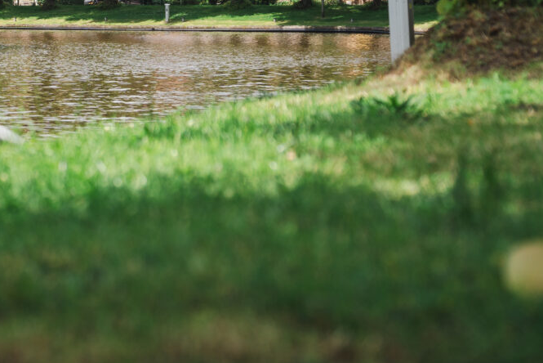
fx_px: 1524
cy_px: -92
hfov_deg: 19.7
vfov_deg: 13.2
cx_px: 23
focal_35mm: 101
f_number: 2
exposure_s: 1/2000
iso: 100
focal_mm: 35
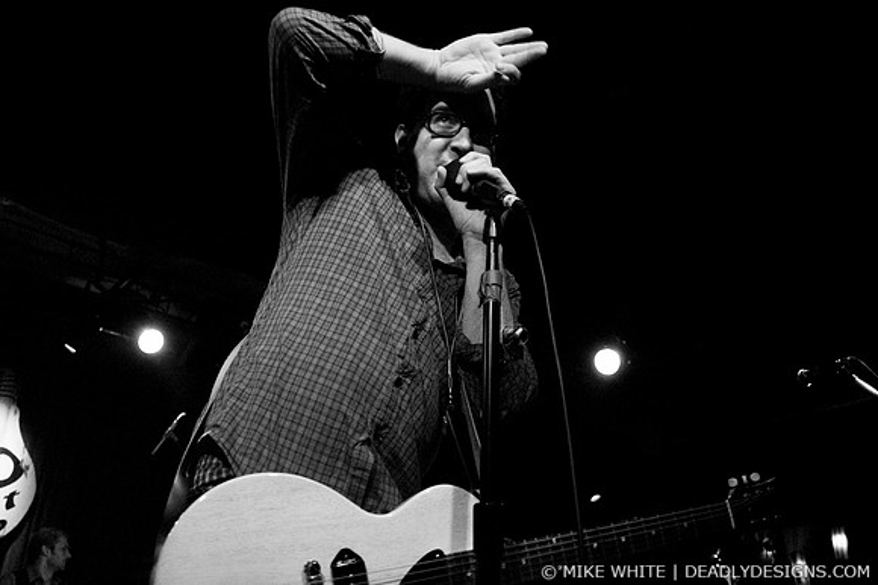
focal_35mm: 30
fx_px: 731
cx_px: 439
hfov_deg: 62.0
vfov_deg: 43.6
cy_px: 292
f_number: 3.2
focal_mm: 20
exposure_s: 1/50
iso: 800
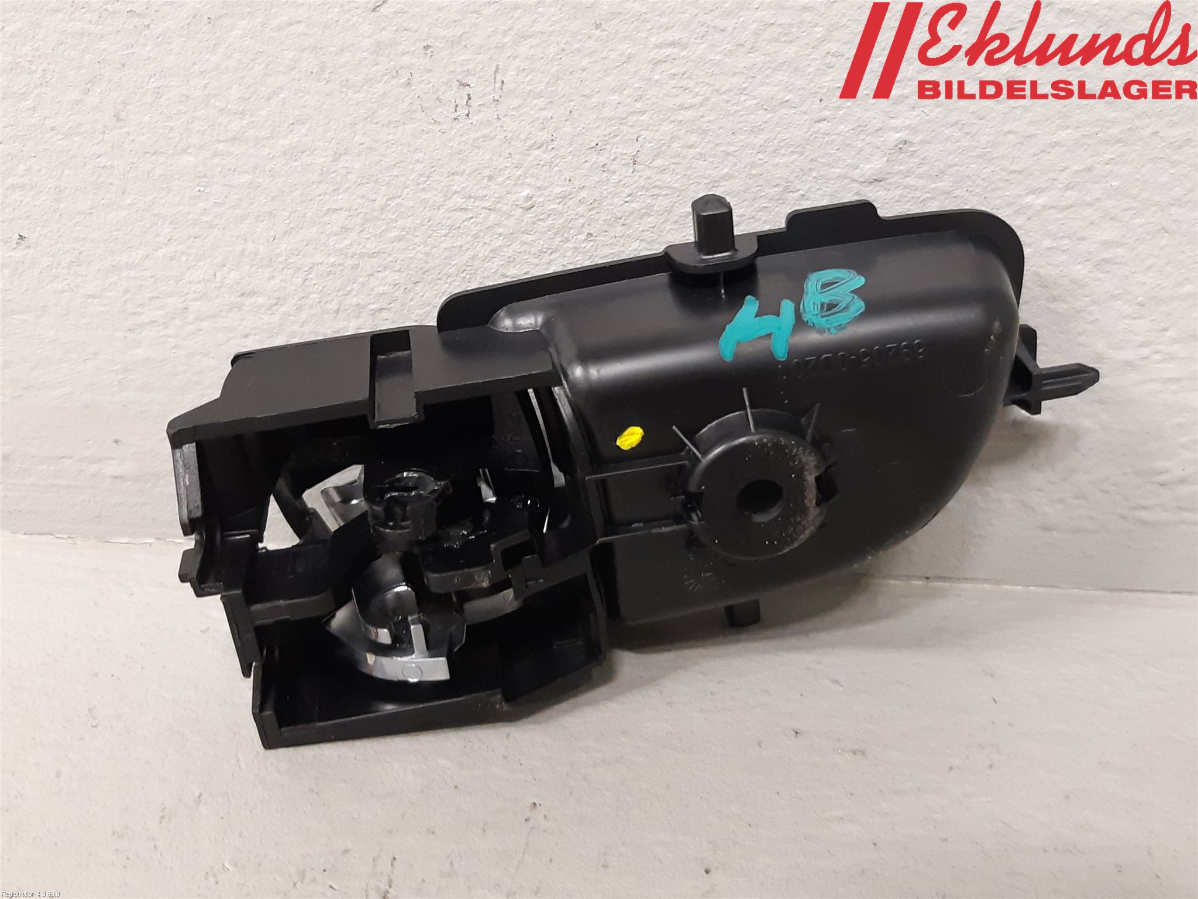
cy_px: 450
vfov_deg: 53.1
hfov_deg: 67.3
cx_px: 599
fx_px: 900
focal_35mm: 26
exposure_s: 1/33
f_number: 1.7
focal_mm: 3.93
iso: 250
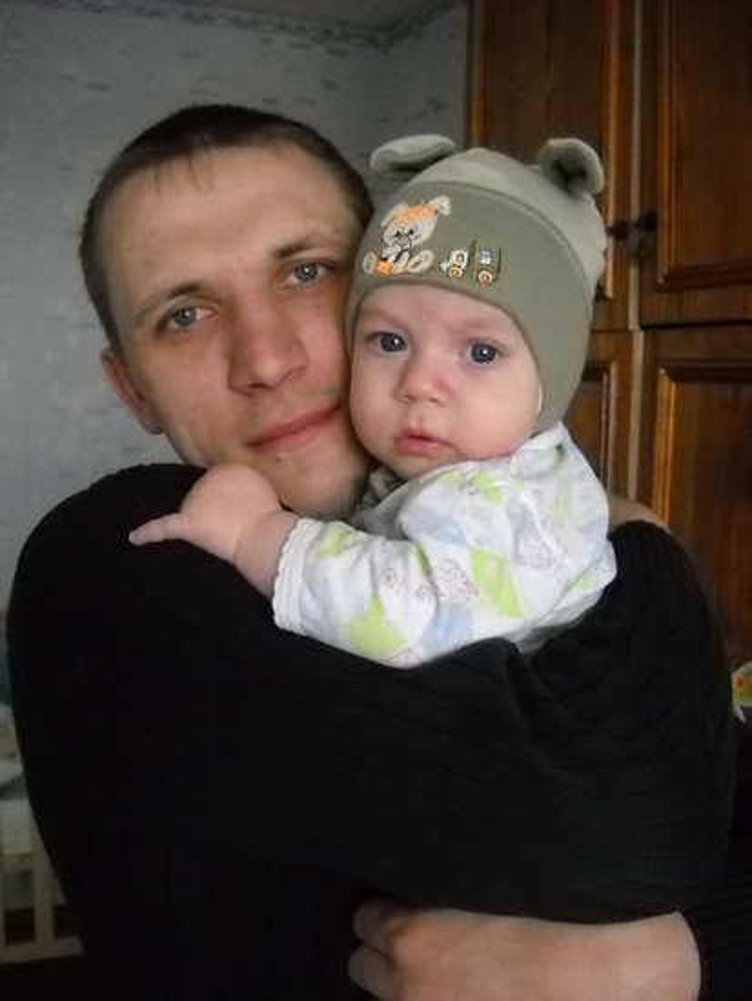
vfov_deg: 45.8
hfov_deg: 35.2
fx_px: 1187
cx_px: 376
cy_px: 500
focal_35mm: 41
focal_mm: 6.72
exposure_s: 1/209
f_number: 3.1
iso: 800
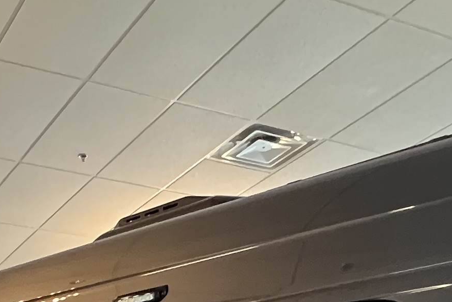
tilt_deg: -6.3
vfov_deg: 16.4
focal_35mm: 62
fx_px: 778
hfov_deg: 31.6
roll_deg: +0.5
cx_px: 92
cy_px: 613
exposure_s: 1/60
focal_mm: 1.57
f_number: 1.8
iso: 640
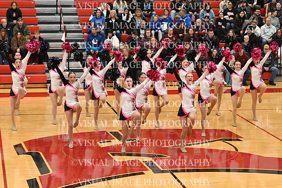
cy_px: 94
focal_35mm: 105
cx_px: 141
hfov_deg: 19.5
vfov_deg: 13.0
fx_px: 823
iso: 8000
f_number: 4
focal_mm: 70
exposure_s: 1/320
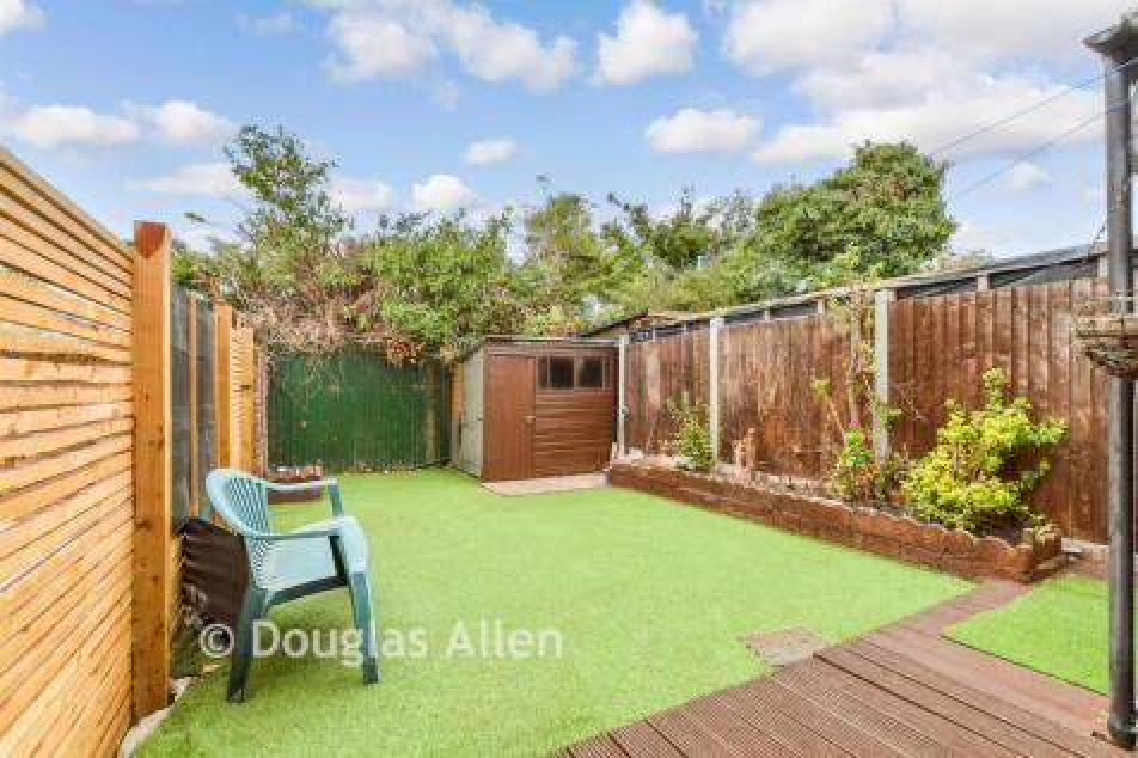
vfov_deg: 77.3
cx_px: 569
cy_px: 379
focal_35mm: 15
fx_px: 474
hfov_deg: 100.4
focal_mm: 10
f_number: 7.1
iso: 400
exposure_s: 1/400
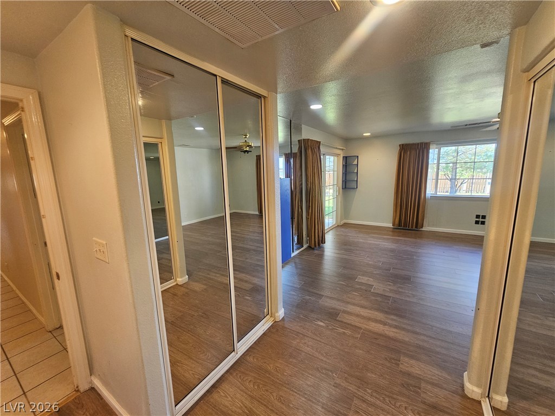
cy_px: 208
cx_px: 278
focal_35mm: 13
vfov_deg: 89.9
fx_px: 208
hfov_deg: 106.2
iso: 200
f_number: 2.2
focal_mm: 2.2
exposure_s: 1/60
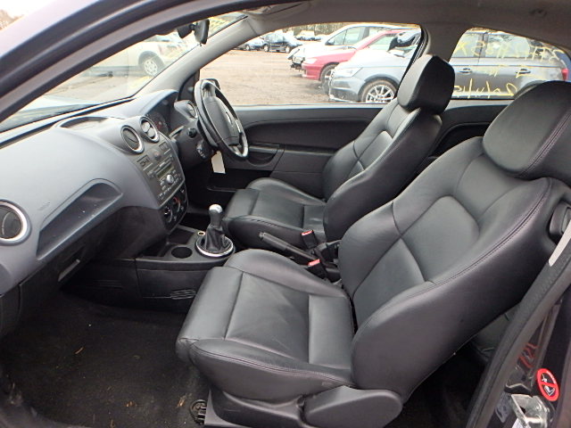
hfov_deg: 79.0
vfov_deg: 63.4
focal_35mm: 21
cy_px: 214
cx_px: 286
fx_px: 346
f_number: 3.5
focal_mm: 3.7
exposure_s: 1/50
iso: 200
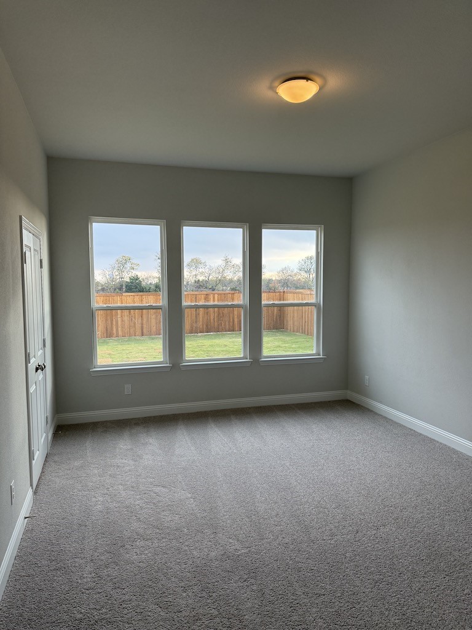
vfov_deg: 71.6
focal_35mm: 24
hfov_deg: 56.8
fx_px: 436
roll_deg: -0.9
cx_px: 236
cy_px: 315
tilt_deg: -4.4
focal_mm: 6.76
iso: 160
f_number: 1.78
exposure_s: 1/238
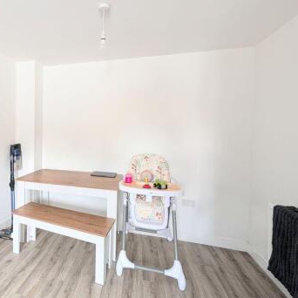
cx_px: 77
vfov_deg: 80.5
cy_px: 135
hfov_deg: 75.2
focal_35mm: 18
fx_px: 175
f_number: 1.7
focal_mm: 2.02
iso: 241
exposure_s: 1/44.2
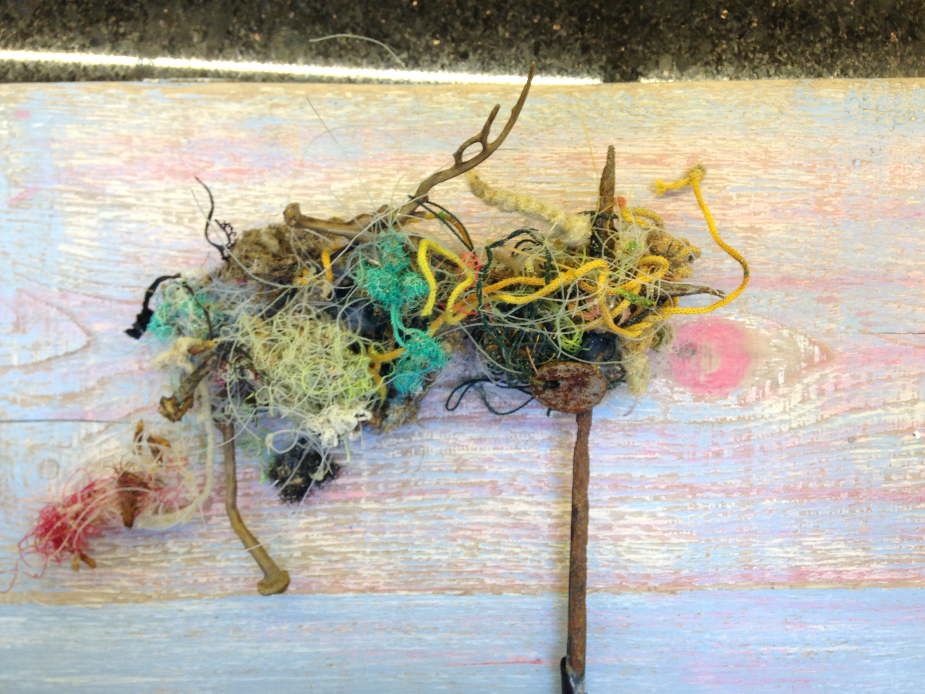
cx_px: 462
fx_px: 882
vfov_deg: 42.9
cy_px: 347
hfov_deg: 55.4
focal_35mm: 33
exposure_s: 1/40
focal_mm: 4.12
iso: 50
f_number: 2.4
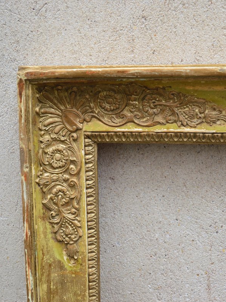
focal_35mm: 55
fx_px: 477
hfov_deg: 26.6
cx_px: 129
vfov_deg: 35.1
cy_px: 152
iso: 100
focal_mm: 25
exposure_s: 1/80
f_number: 4
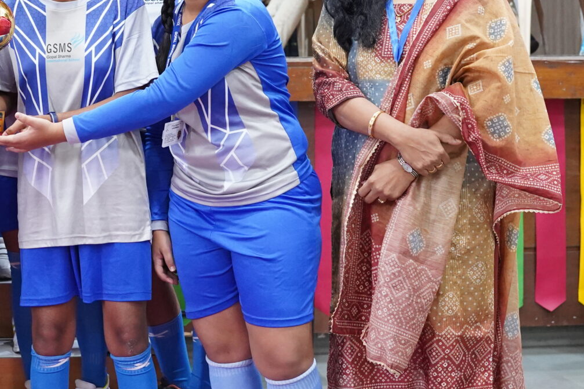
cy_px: 54
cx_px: 56
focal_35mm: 89
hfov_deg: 22.3
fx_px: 1443
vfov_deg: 15.2
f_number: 3.2
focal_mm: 35
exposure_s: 1/80
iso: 5000
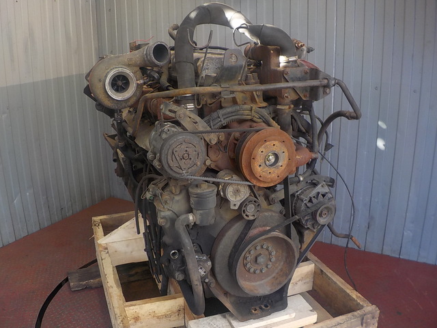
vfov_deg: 46.8
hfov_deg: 60.0
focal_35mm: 30
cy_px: 164
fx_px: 379
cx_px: 218
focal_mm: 4.1
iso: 125
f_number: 3.3
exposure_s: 1/40
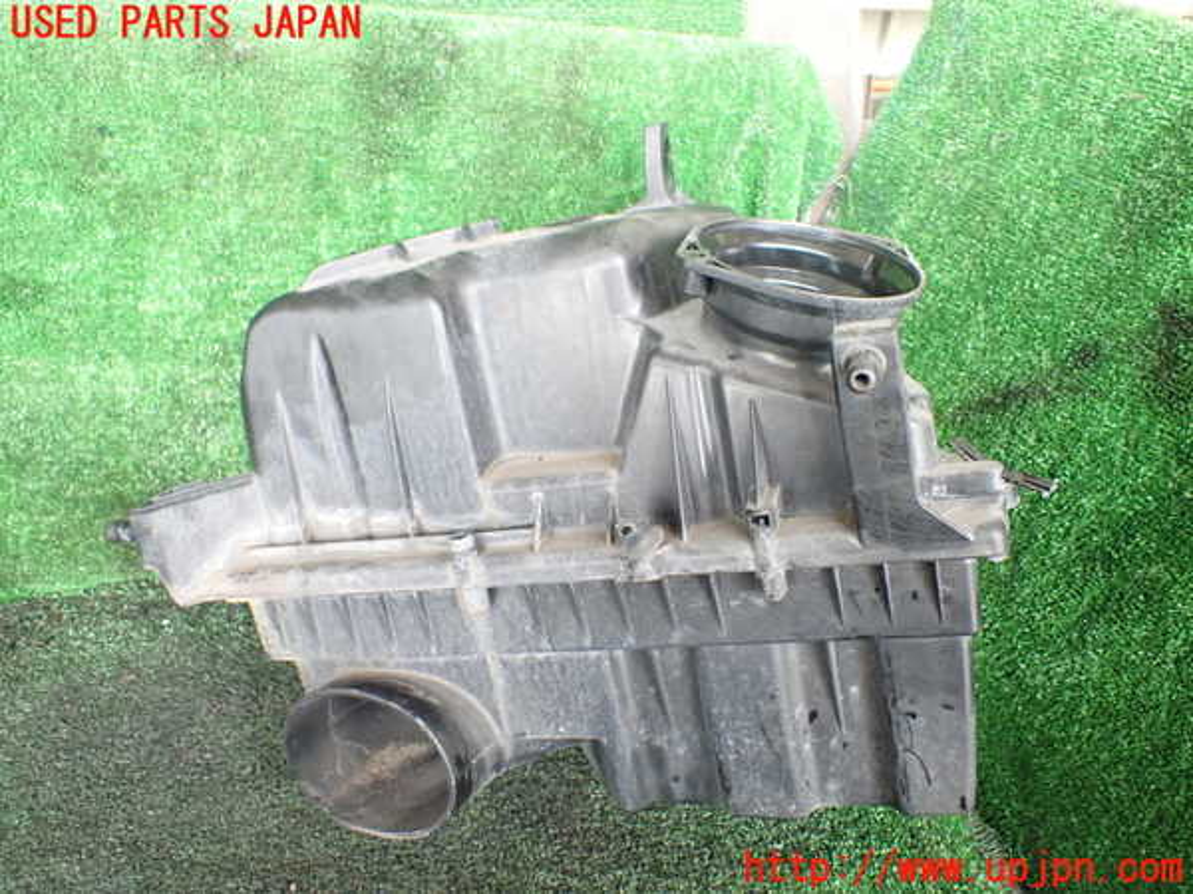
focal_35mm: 30
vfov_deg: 46.8
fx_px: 1034
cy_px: 447
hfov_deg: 60.0
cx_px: 596
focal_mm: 5.4
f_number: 2.3
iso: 800
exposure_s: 1/100
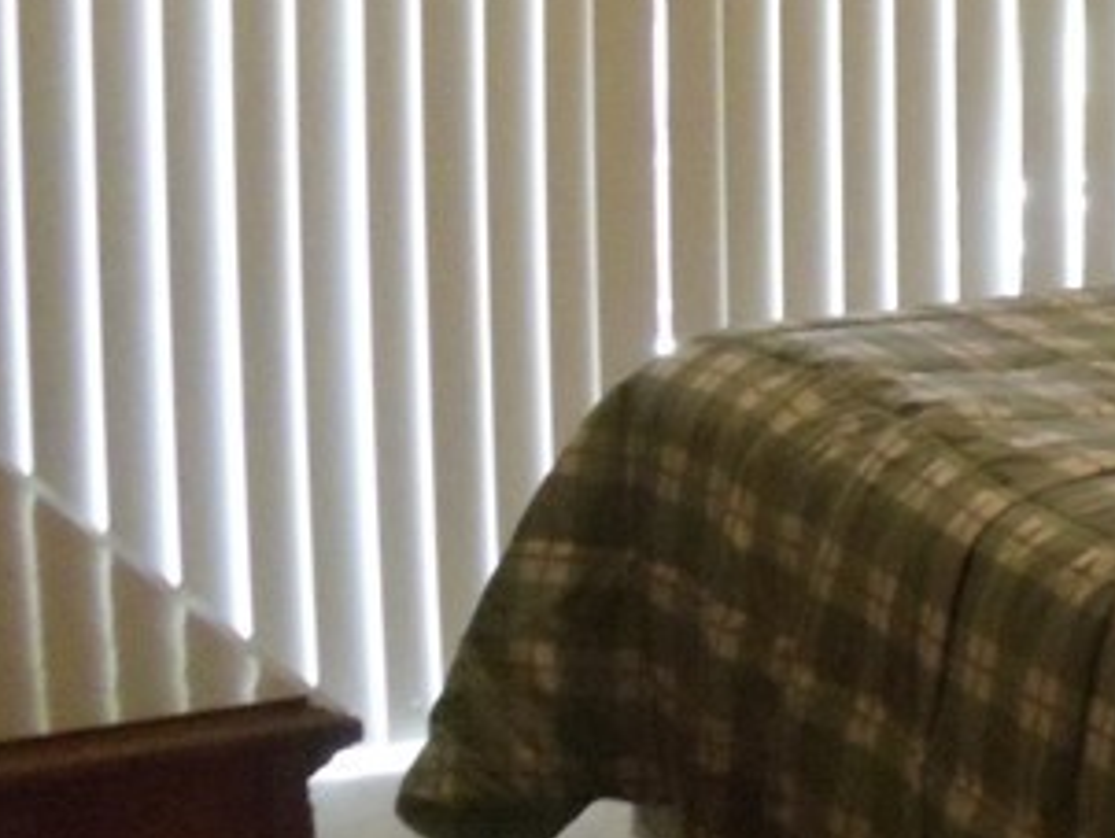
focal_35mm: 149
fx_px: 4803
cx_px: 1809
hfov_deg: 12.4
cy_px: 92
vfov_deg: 9.9
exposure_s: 1/25
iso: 800
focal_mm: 6
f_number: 3.5
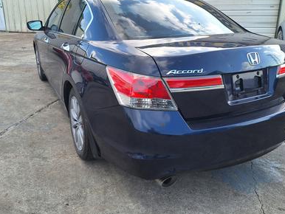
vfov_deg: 46.6
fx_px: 247
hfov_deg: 59.9
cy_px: 86
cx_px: 149
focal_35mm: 30
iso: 40
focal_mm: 5.54
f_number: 1.8
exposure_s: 1/363
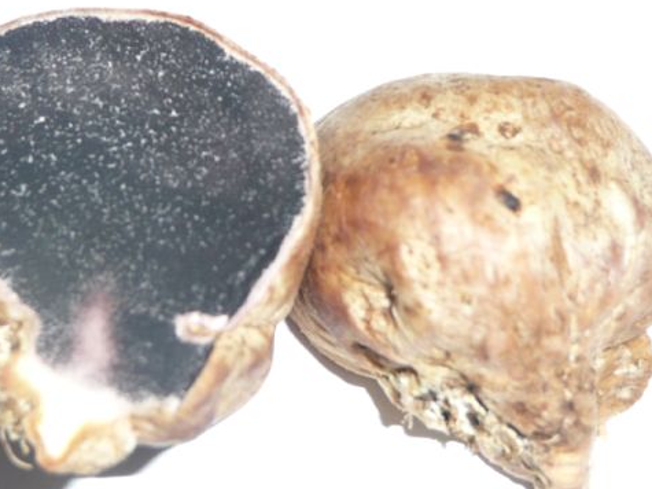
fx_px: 1770
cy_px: 238
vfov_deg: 15.7
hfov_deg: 20.9
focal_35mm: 94
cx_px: 290
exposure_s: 1/30
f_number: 4.6
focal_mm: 11.8
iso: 100
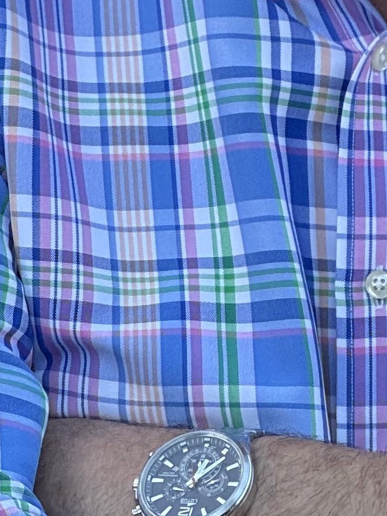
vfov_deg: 6.3
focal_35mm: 313
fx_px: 4666
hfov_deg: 4.7
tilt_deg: -6.4
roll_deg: -1.7
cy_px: -205
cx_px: 356
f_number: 2.8
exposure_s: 1/99
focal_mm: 9
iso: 50
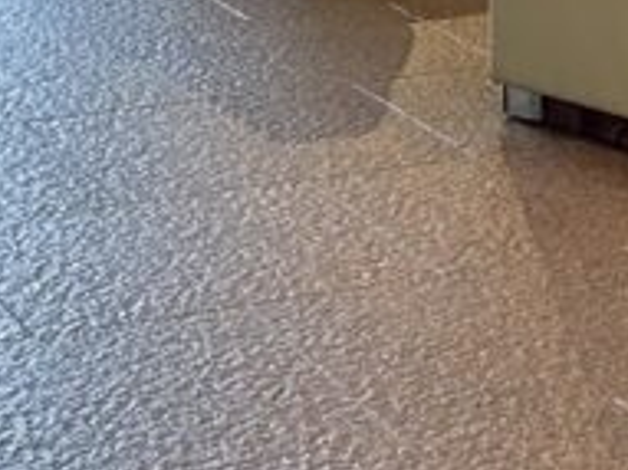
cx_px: 822
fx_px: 3155
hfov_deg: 11.1
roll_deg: -0.4
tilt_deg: -2.8
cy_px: -516
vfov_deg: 8.1
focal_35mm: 174
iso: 125
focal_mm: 5.7
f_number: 1.5
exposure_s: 1/60
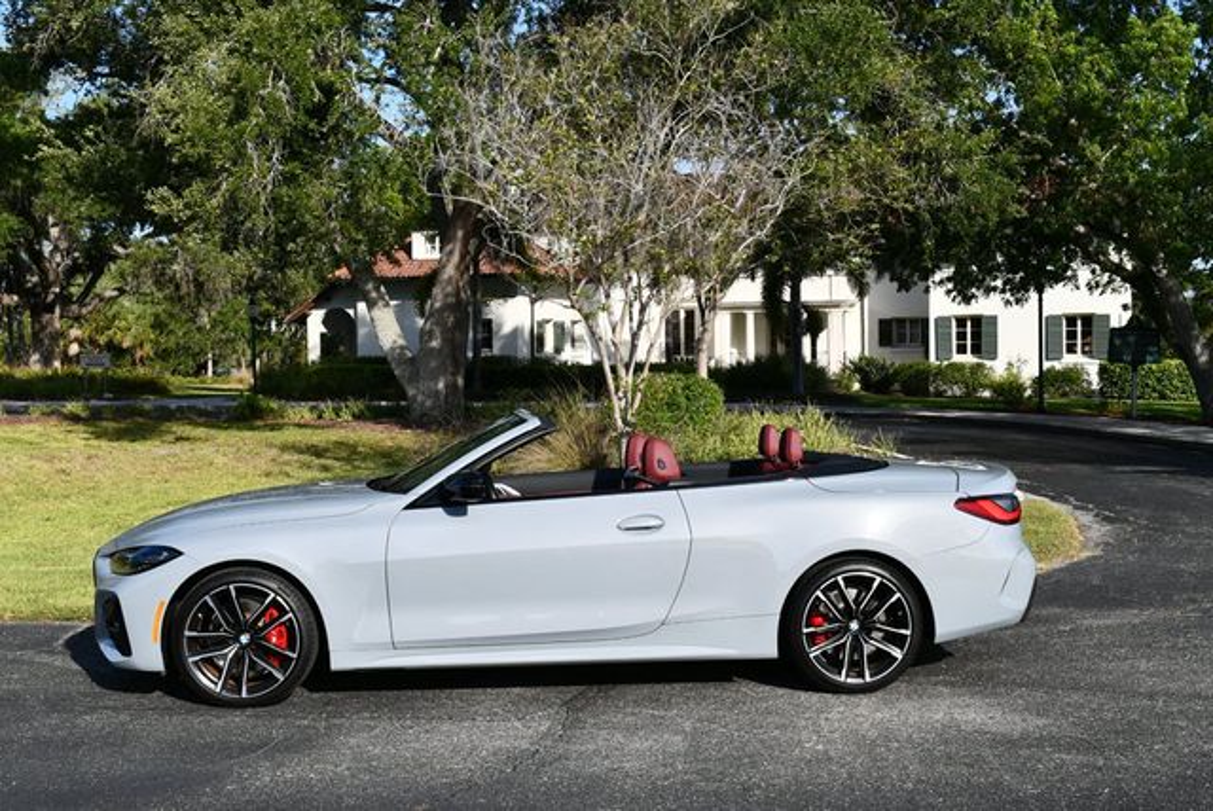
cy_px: 406
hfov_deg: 44.5
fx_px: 1484
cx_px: 606
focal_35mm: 44
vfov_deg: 30.6
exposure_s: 1/250
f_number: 8
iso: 100
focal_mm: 22
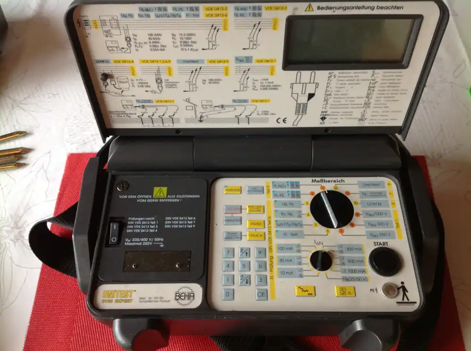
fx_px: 475
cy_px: 176
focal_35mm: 35
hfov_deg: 52.7
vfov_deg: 40.6
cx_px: 236
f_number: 2.4
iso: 100
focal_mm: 4.28
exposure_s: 1/15
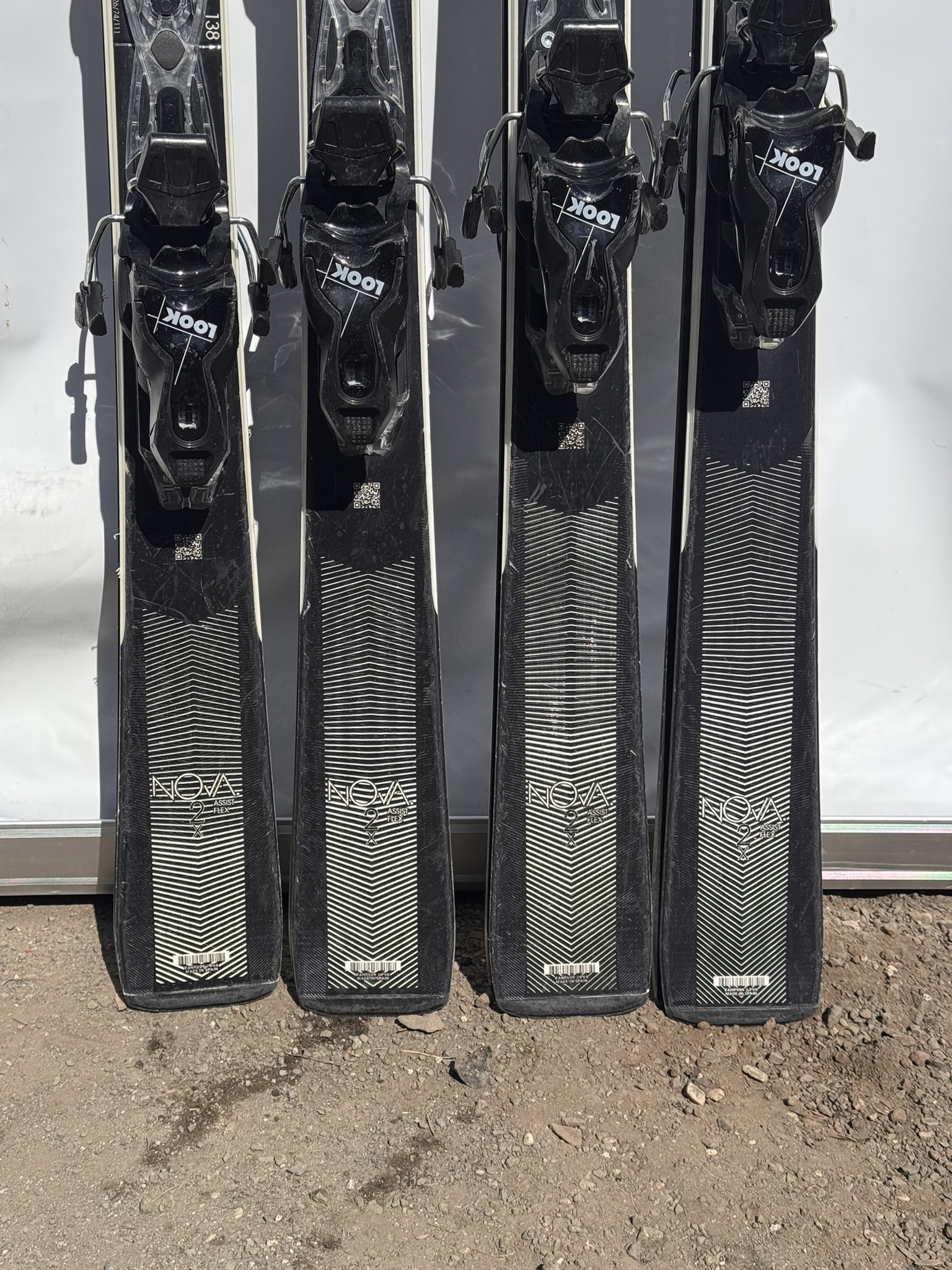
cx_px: 476
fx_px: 1760
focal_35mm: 48
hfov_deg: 30.3
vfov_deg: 39.7
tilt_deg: -22.2
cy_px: 635
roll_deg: -1.5
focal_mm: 6.76
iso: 64
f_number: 1.78
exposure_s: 1/4310
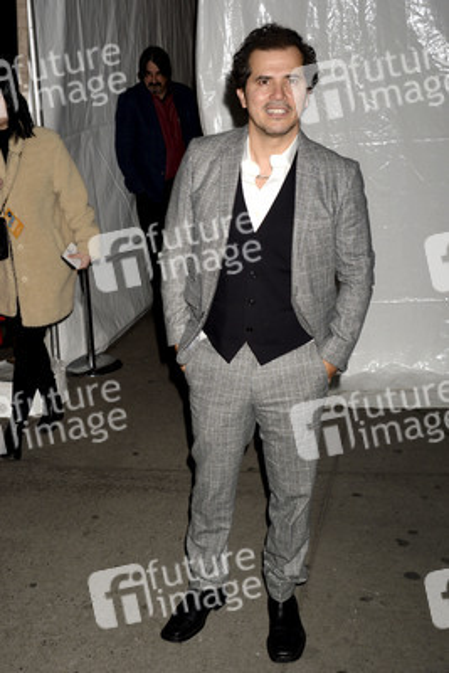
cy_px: 336
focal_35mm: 48
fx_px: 897
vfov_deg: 41.1
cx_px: 224
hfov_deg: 28.1
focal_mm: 48
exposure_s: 1/250
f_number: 5.6
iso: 800
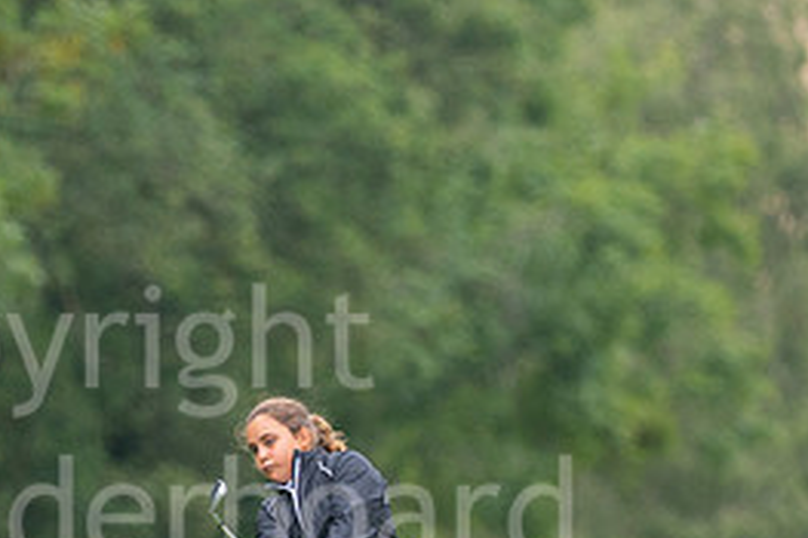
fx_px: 22273
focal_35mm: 993
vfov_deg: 1.4
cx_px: 184
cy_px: 538
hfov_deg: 2.1
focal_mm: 300
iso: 500
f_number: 4
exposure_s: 1/1600
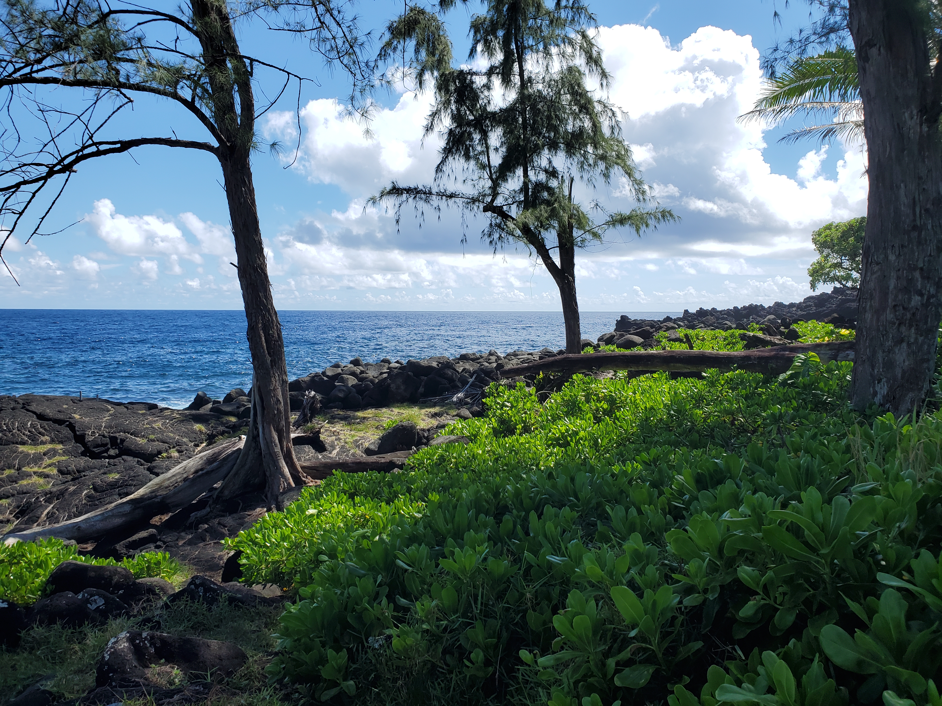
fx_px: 708
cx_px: 471
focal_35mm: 26
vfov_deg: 53.1
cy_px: 353
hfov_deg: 67.3
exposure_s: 1/1478
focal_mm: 4.3
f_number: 2.4
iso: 50
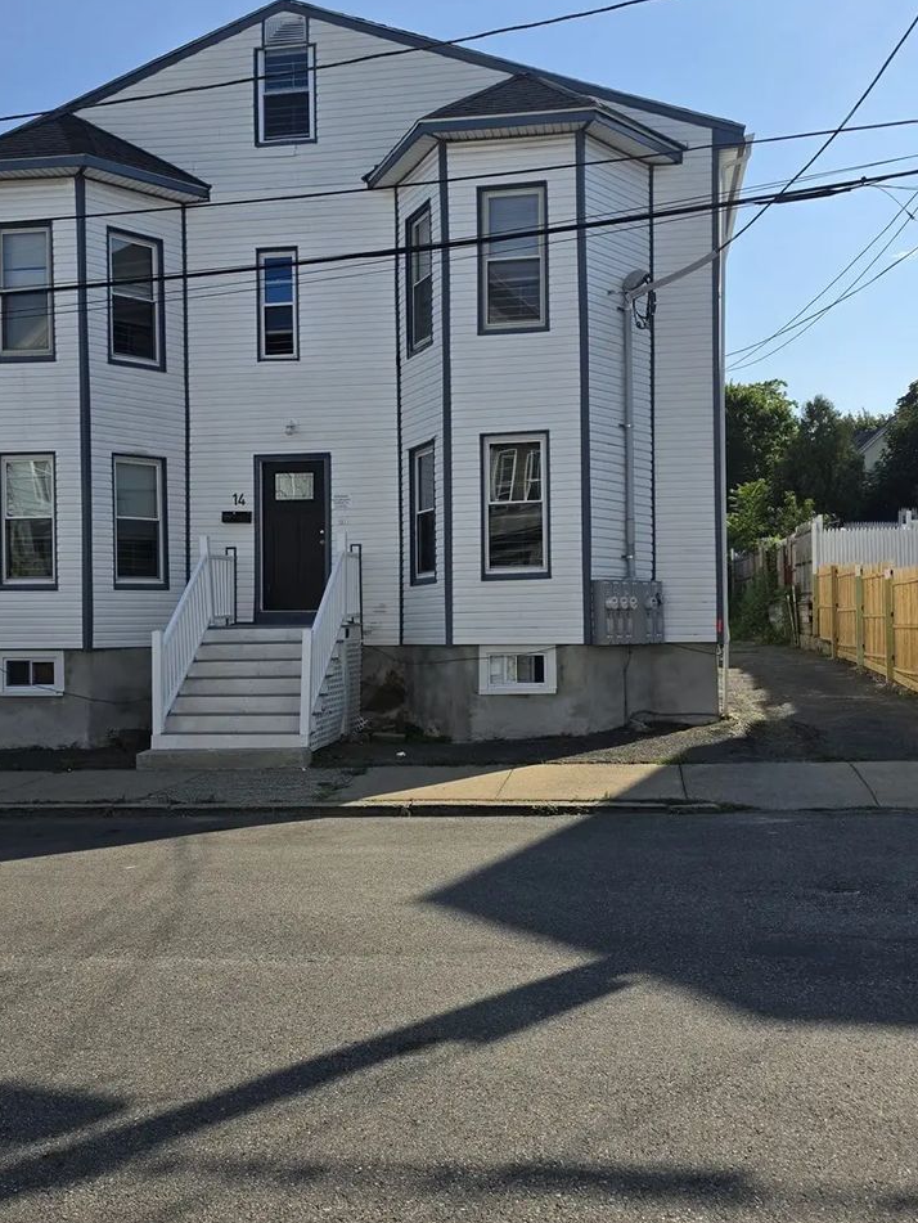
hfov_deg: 43.0
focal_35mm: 33
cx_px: 445
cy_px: 617
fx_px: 1166
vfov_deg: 55.3
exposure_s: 1/7939
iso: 64
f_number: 1.4
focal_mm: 6.5
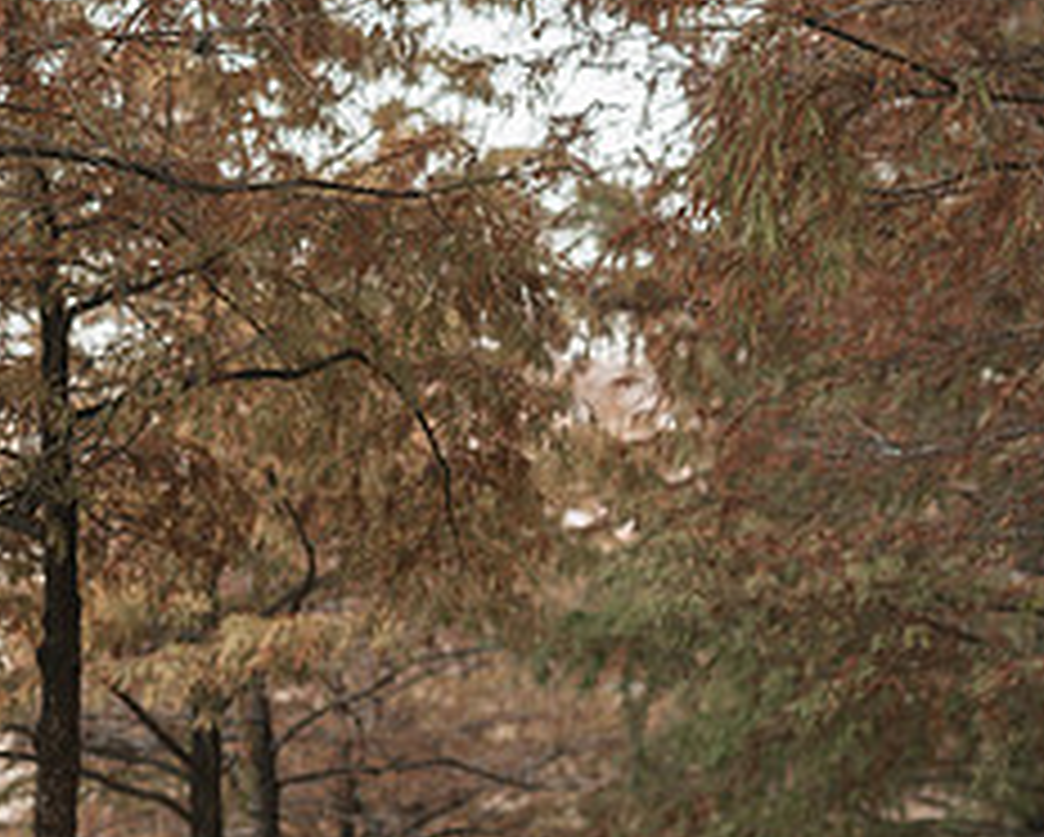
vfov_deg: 7.7
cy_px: 796
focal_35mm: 201
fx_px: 6216
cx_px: 657
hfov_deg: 9.6
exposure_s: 1/200
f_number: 2.2
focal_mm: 85
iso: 400
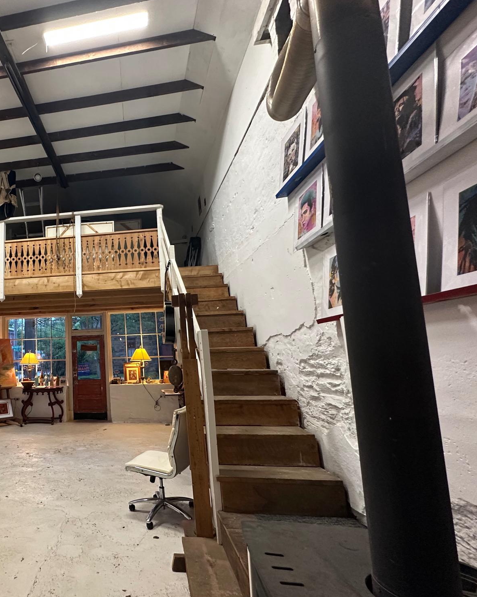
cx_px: 83
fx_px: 335
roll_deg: +0.9
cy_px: 310
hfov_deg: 63.5
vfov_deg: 83.3
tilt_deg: +9.1
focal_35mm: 19
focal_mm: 2.22
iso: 320
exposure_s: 1/60
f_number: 2.2
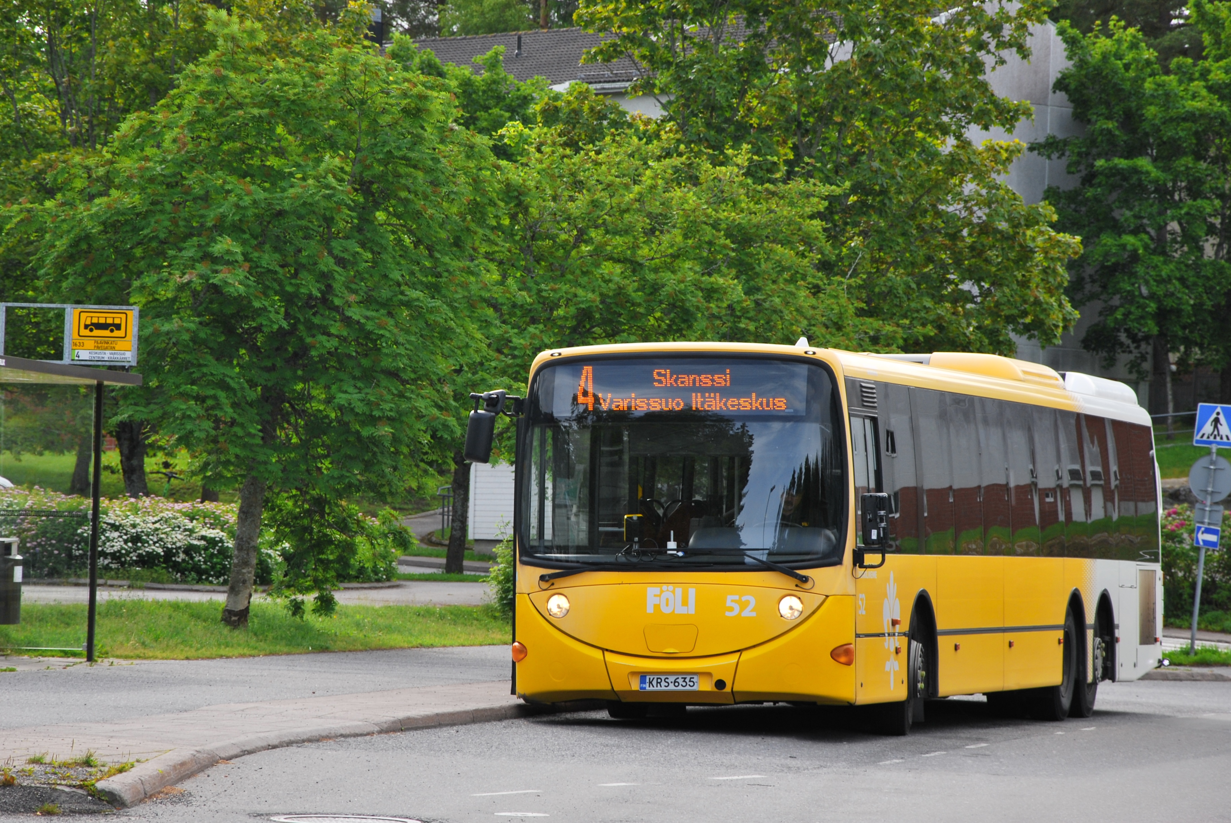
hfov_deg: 13.0
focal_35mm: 158
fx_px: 5391
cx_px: 616
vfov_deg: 8.7
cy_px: 412
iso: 200
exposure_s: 1/250
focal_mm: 105
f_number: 8
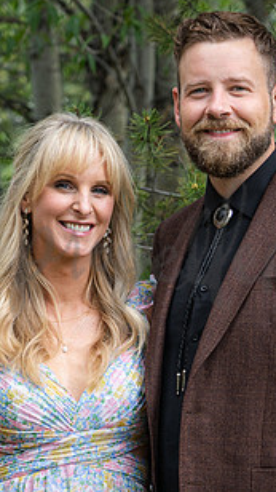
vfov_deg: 14.9
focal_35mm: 144
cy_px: 248
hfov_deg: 8.4
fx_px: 1876
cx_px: 156
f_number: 4
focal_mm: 73
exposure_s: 1/500
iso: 500
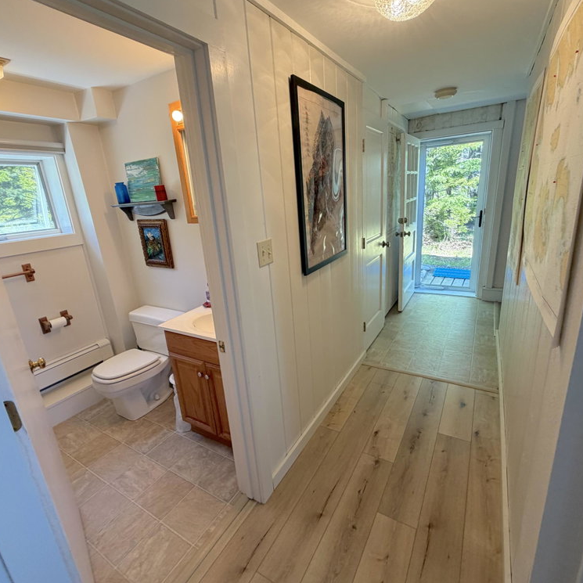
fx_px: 324
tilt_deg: -15.9
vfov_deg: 84.0
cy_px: 290
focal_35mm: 17
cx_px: 291
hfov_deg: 84.0
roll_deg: +4.7
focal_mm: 2.22
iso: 160
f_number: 2.2
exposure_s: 1/120
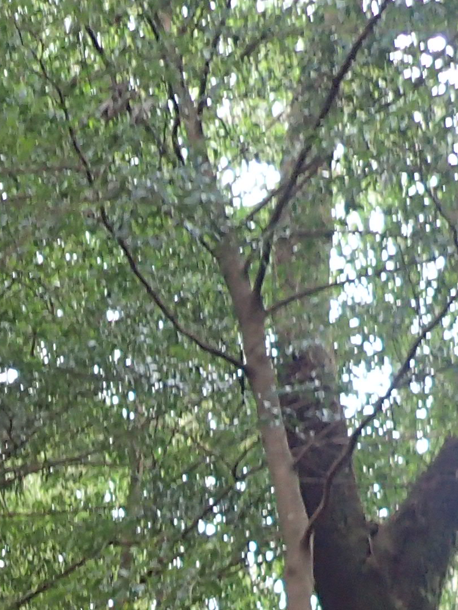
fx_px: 1870
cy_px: 862
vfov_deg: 17.1
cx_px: -179
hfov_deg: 13.3
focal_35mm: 106
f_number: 2
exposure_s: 1/60
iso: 200
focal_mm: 4.5
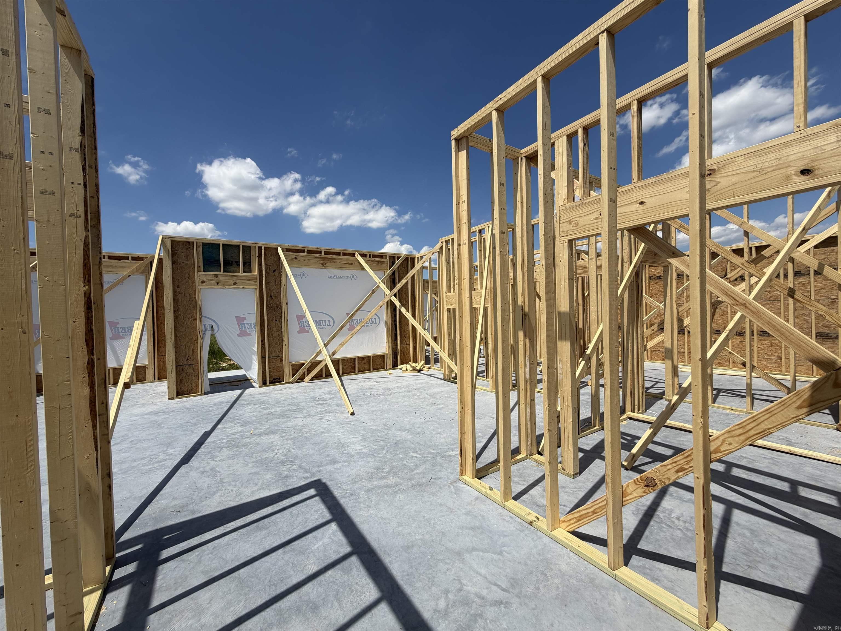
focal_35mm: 14
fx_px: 340
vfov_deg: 85.7
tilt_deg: -1.4
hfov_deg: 102.1
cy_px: 316
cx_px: 420
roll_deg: +1.7
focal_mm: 2.22
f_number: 2.2
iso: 20
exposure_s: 1/1534
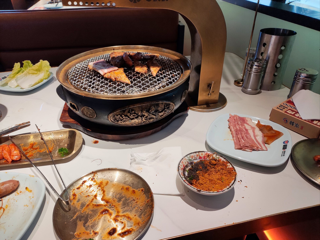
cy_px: 120
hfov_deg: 69.4
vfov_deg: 54.9
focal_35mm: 25
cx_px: 160
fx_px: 231
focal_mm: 4.71
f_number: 1.79
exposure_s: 1/100
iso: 77
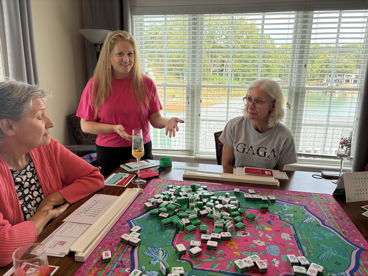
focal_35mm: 26
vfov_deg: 53.1
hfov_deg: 67.3
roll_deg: +0.0
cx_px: 184
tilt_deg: -13.8
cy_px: 138
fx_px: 276
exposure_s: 1/194
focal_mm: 5.96
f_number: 1.6
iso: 64
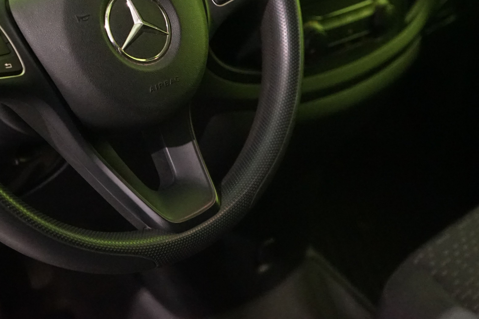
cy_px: 31
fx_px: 865
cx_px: 139
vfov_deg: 20.5
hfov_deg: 30.6
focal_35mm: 65
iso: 6400
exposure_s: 1/60
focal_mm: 34
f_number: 4
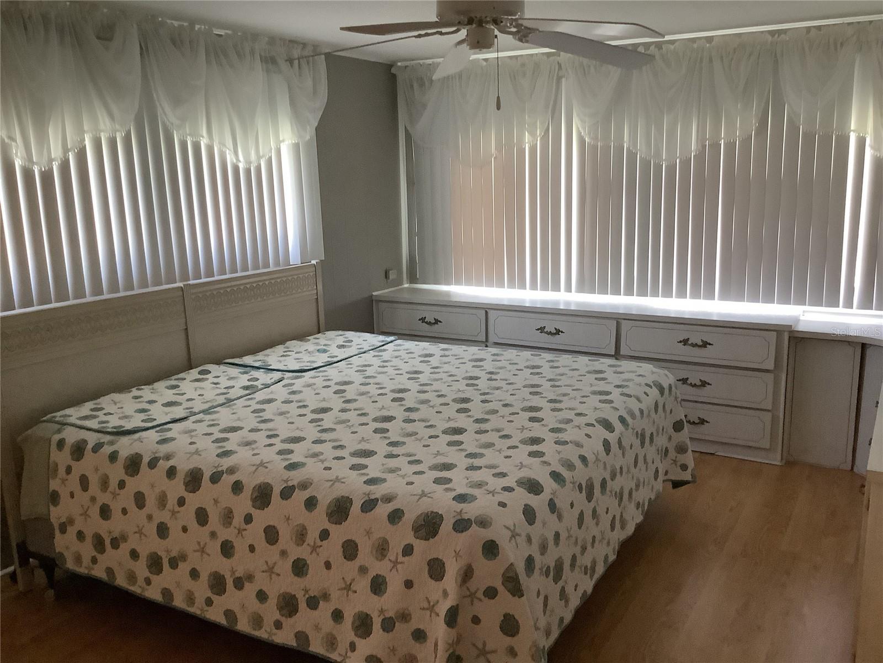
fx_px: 791
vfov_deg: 45.4
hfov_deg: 58.4
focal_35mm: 31
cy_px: 332
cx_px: 442
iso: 400
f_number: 2.4
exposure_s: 1/60
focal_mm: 3.3
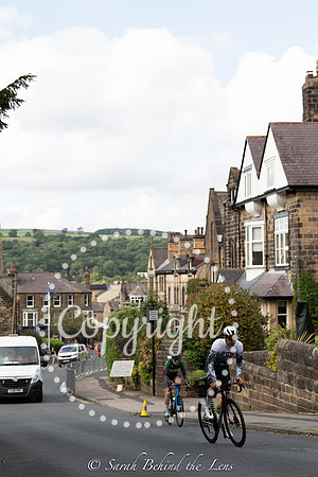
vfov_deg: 28.8
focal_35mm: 70
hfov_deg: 19.5
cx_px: 159
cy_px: 238
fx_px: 927
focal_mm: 70
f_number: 3.5
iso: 160
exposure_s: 1/800
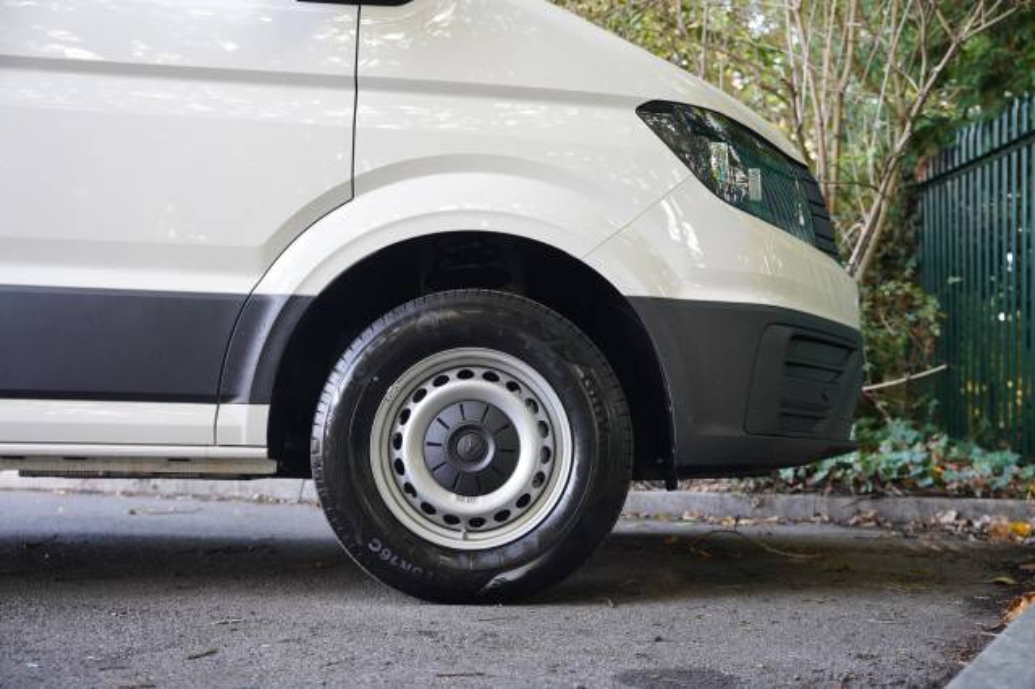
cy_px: 344
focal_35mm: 40
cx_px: 518
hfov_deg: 48.8
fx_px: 1141
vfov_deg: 33.6
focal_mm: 39.7
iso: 1600
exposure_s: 1/160
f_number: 3.5
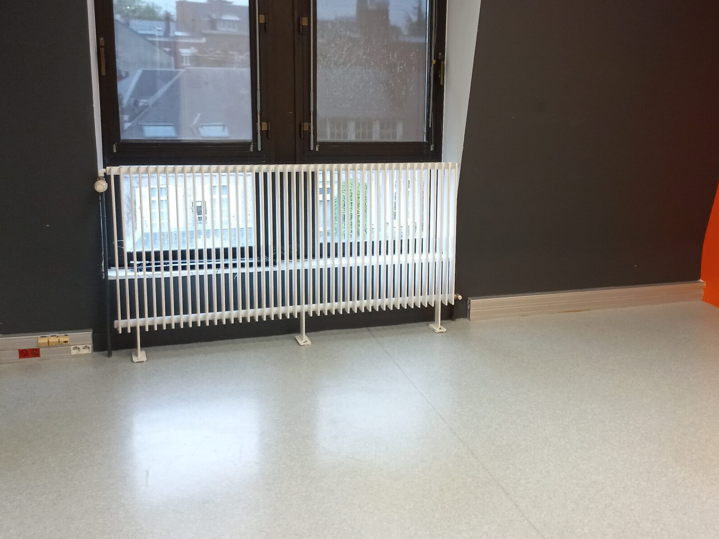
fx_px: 831
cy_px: 217
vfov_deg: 35.8
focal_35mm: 40
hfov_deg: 46.2
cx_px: 465
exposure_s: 1/50
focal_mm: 4.6
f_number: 1.8
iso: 160
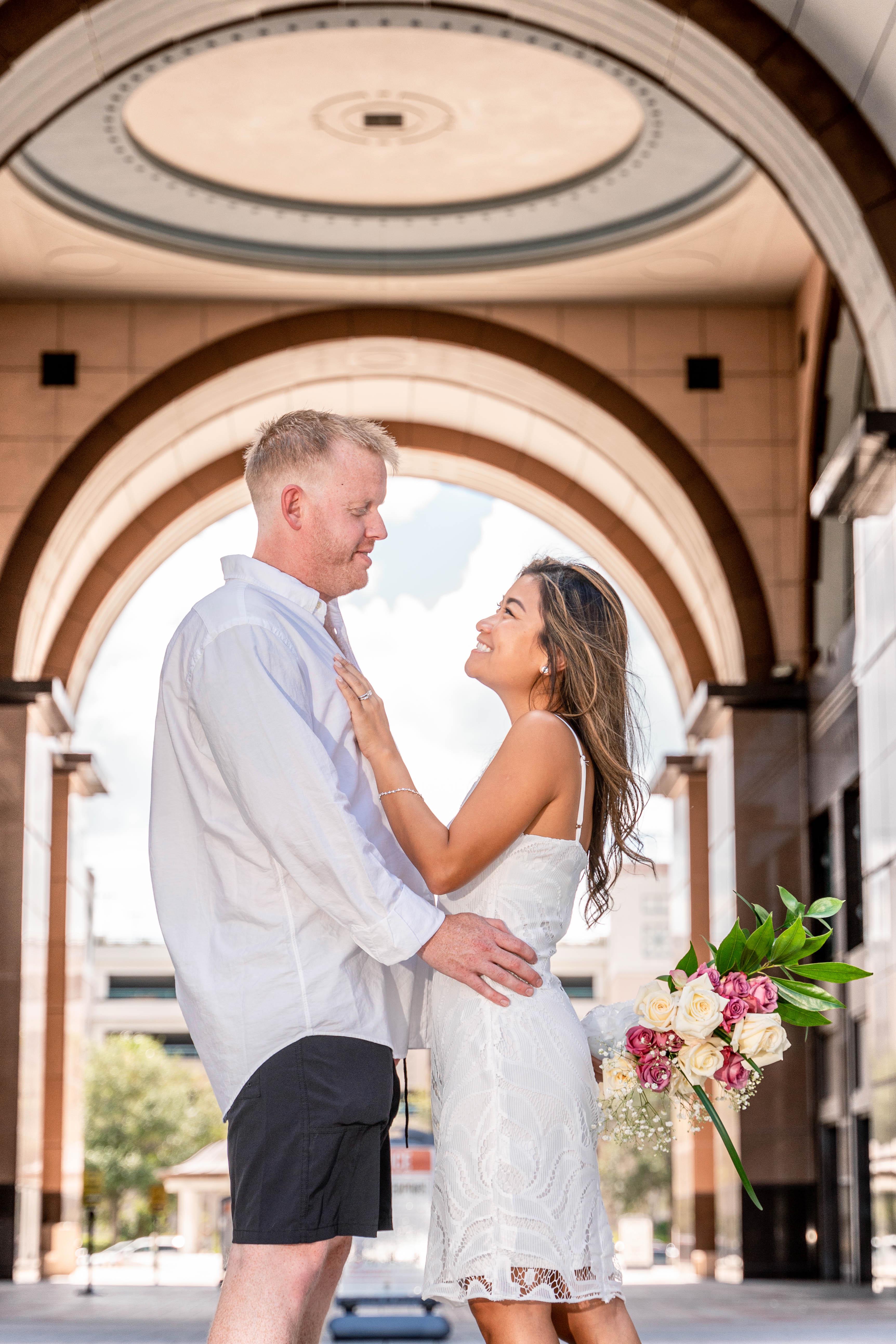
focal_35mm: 75
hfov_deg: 18.2
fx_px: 2798
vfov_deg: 27.0
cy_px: 672
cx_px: 448
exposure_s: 1/800
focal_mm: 50
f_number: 3.5
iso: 250
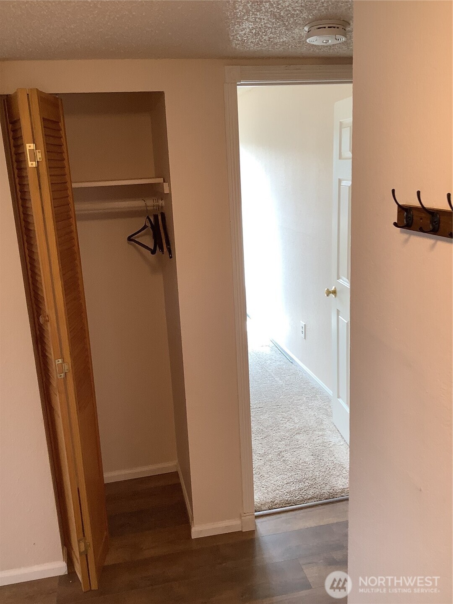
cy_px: 302
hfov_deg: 45.4
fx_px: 541
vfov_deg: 58.4
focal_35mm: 31
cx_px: 226
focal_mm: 3.3
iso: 64
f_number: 2.4
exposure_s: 1/60
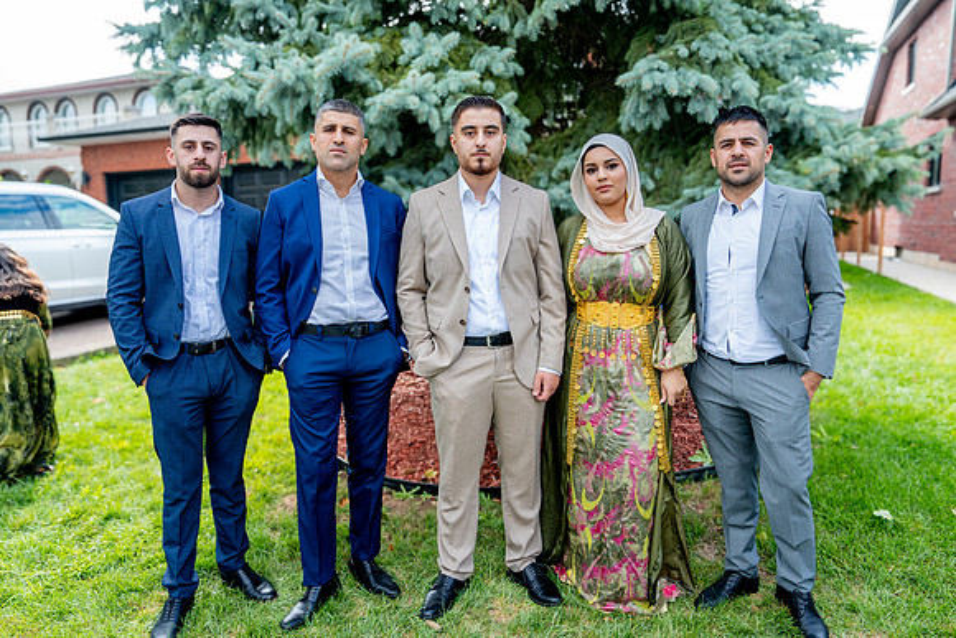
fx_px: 664
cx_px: 478
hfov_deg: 71.5
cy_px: 319
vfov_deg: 51.3
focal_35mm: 25
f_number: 5
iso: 320
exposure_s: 1/320
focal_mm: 25
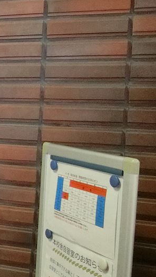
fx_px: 463
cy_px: 128
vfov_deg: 33.3
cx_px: -190
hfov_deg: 14.5
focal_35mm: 63
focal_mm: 4.06
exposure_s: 1/60
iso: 640
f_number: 2.7
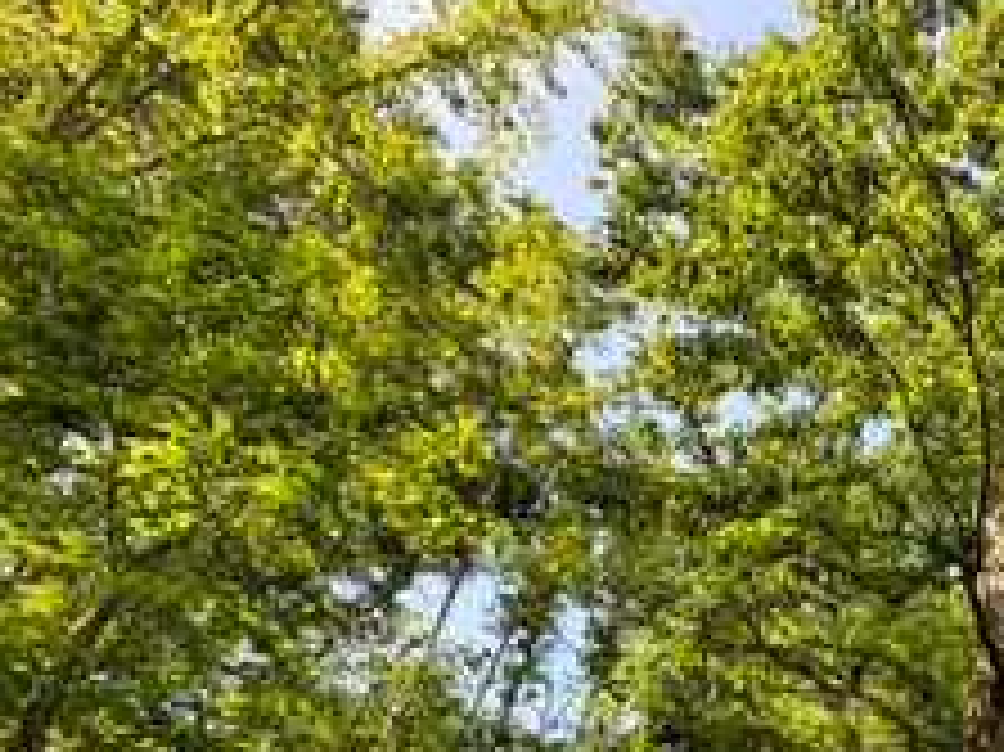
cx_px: 923
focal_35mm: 27
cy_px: 687
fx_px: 783
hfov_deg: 55.6
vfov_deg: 46.0
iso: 50
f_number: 2.2
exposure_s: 1/321
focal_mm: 2.22
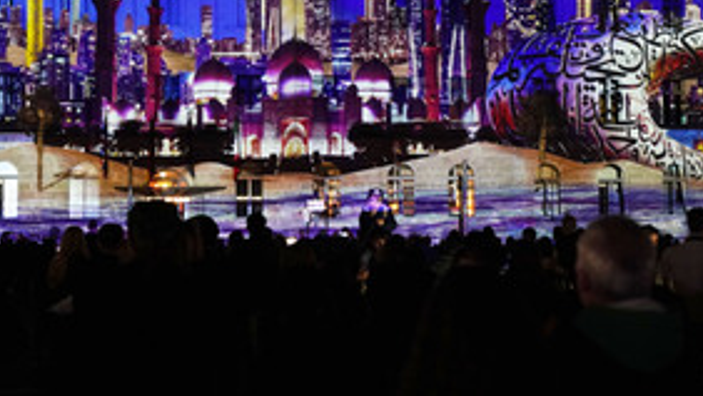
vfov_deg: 14.7
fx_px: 1529
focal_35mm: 82
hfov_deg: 25.9
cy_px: 105
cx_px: 360
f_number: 3.5
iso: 1600
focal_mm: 49
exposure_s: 1/20
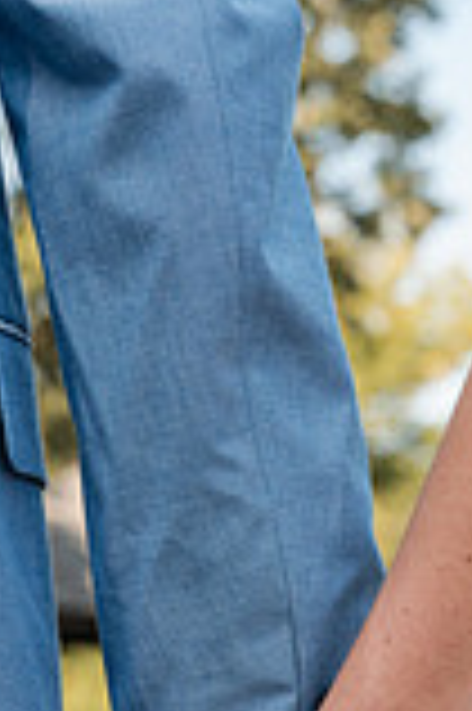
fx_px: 1971
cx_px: 351
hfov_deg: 13.6
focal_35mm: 100
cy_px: 680
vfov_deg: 19.9
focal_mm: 35
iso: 200
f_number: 4
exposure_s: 1/250
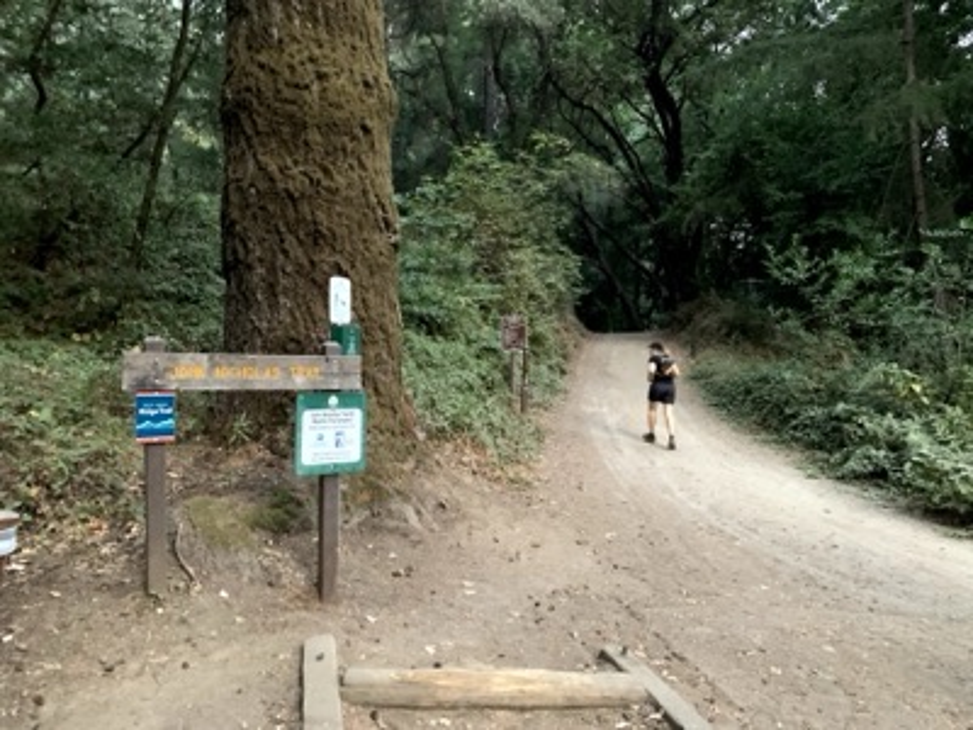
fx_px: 731
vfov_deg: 53.1
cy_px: 365
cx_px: 486
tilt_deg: -2.1
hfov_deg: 67.3
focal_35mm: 26
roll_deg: -1.7
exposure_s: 1/30
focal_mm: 4.25
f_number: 1.8
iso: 800
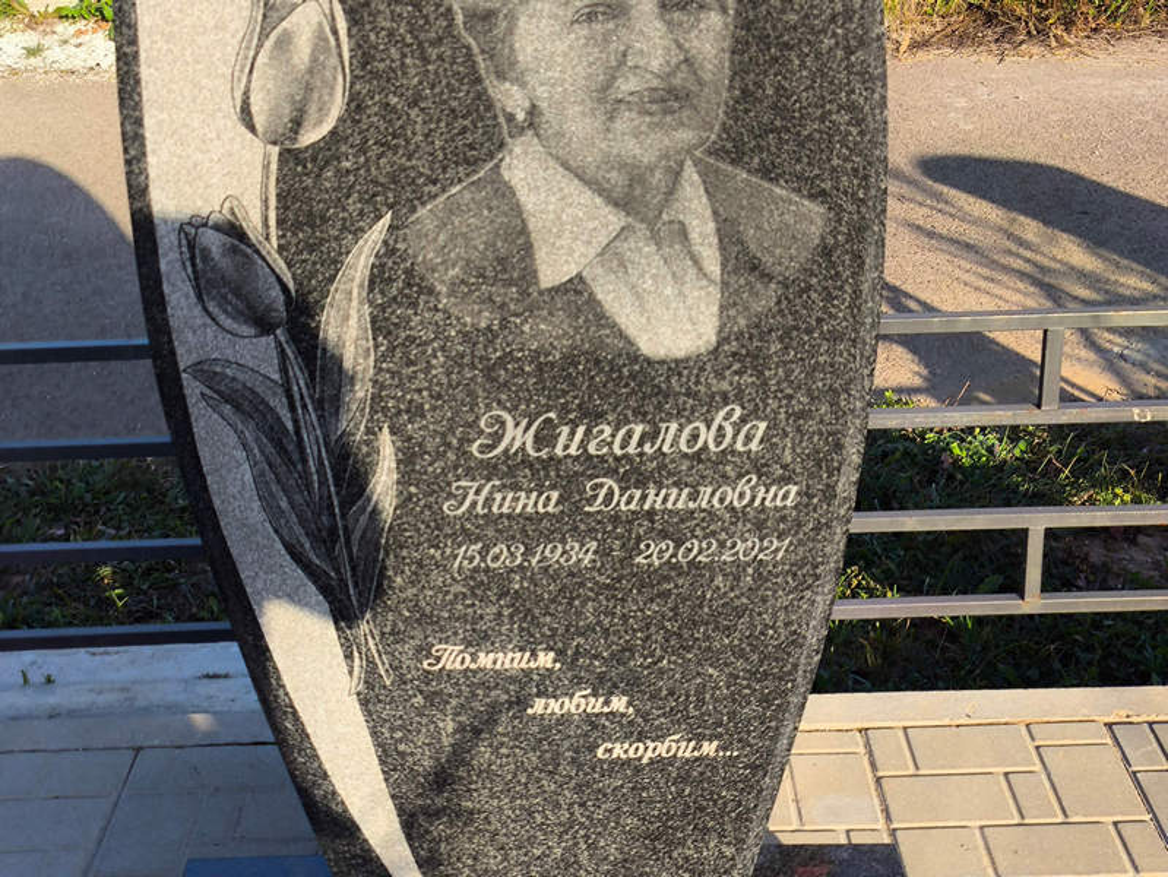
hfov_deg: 38.2
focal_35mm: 50
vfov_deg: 29.1
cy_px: 438
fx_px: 1688
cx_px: 584
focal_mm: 4.71
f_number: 1.7
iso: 50
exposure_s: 1/721
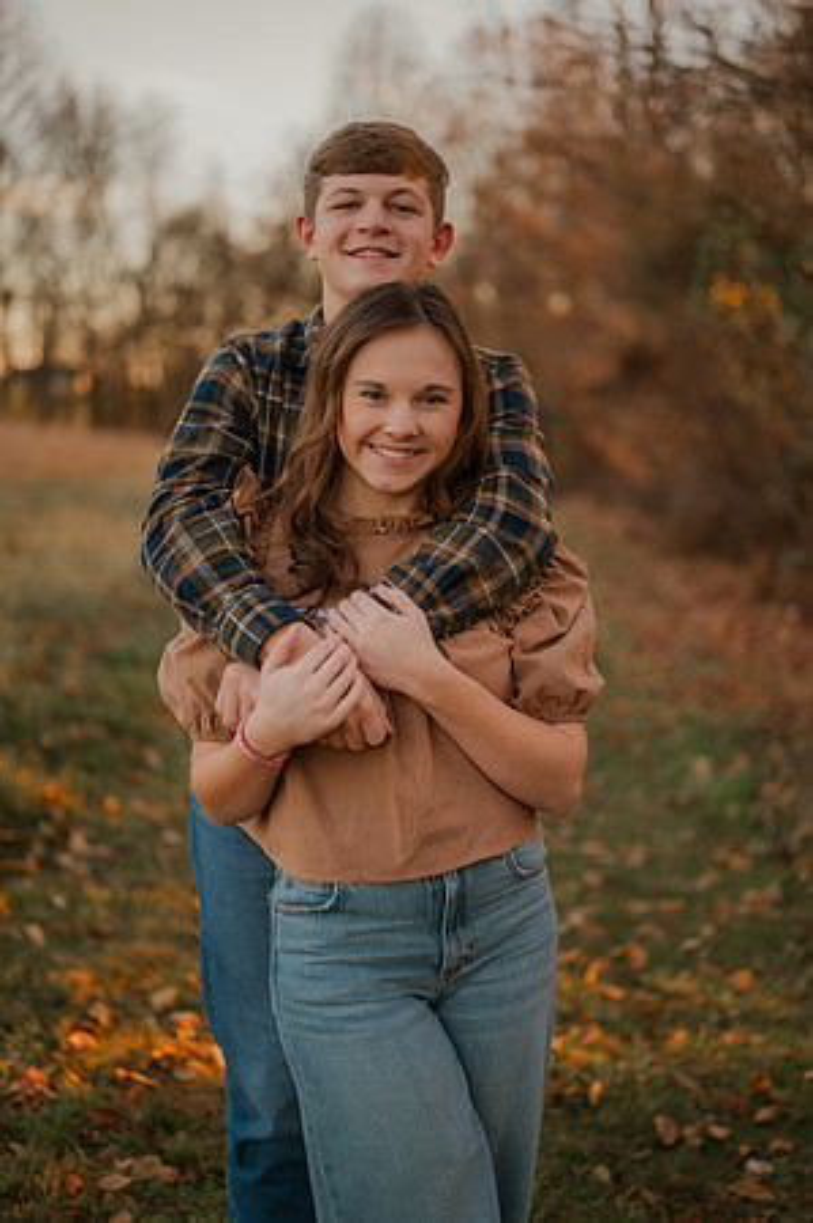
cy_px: 612
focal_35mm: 50
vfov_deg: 39.6
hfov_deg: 26.9
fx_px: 1698
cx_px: 406
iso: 100
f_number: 1.8
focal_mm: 50
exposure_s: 1/125
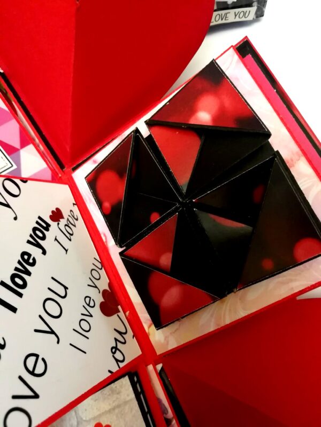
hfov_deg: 53.1
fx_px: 321
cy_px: 214
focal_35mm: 26
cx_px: 160
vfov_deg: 67.3
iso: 400
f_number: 2.2
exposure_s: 1/25
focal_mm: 3.83
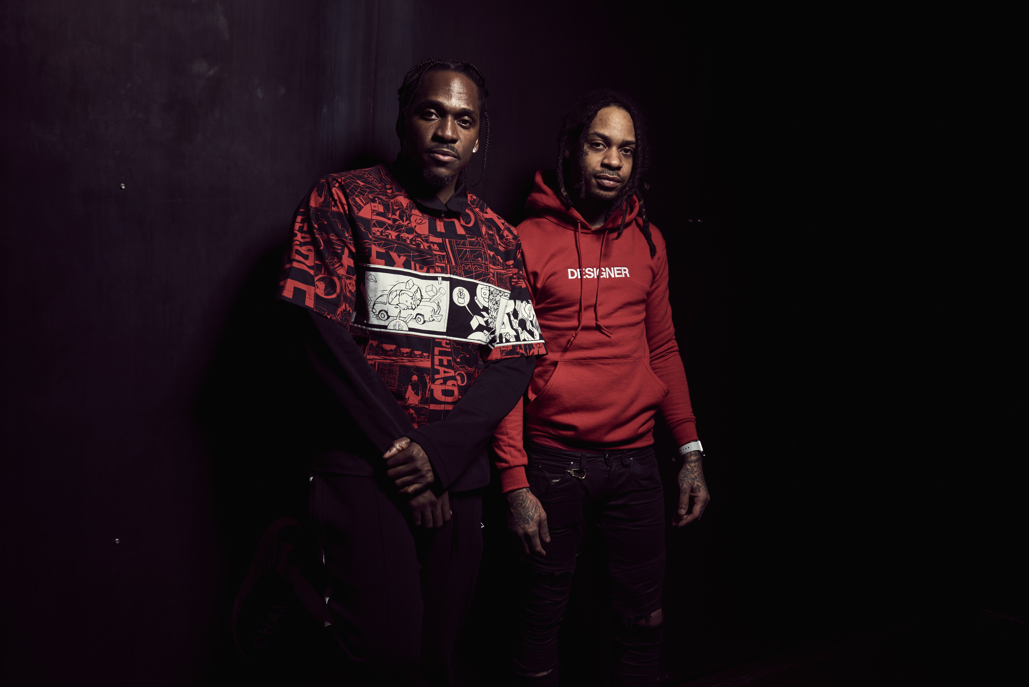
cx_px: 514
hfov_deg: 48.4
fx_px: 1144
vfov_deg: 33.4
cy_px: 344
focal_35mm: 40
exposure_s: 1/200
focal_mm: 40
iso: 200
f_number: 8
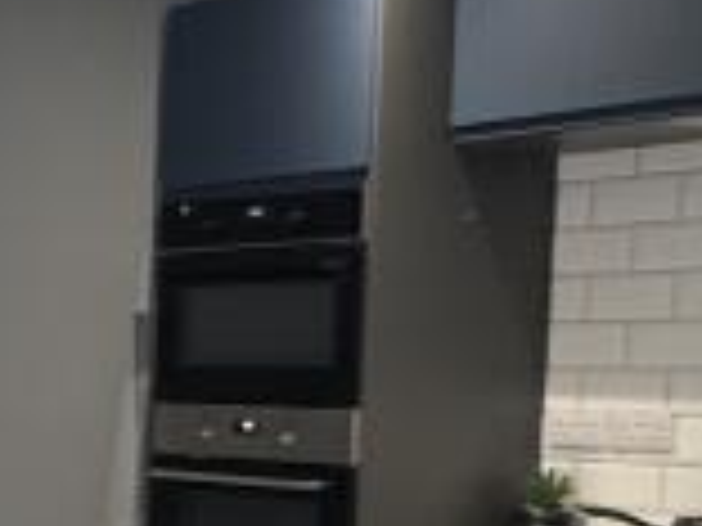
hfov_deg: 18.9
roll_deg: -1.3
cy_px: 504
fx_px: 1866
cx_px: -338
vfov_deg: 15.8
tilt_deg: -3.9
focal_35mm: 92
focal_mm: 2.22
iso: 320
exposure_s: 1/50
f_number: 2.2
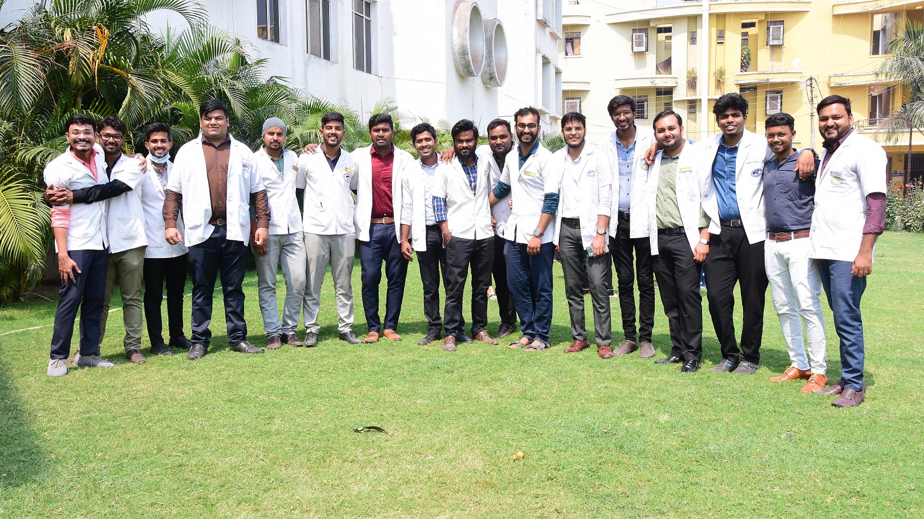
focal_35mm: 38
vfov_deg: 31.2
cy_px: 281
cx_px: 461
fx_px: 931
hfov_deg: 52.8
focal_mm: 24
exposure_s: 1/200
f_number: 11
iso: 400
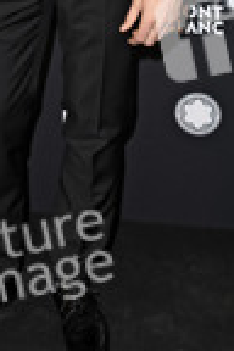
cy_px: -98
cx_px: 58
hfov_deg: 13.6
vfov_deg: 19.0
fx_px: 975
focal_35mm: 100
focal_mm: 24
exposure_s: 1/160
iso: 500
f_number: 6.3
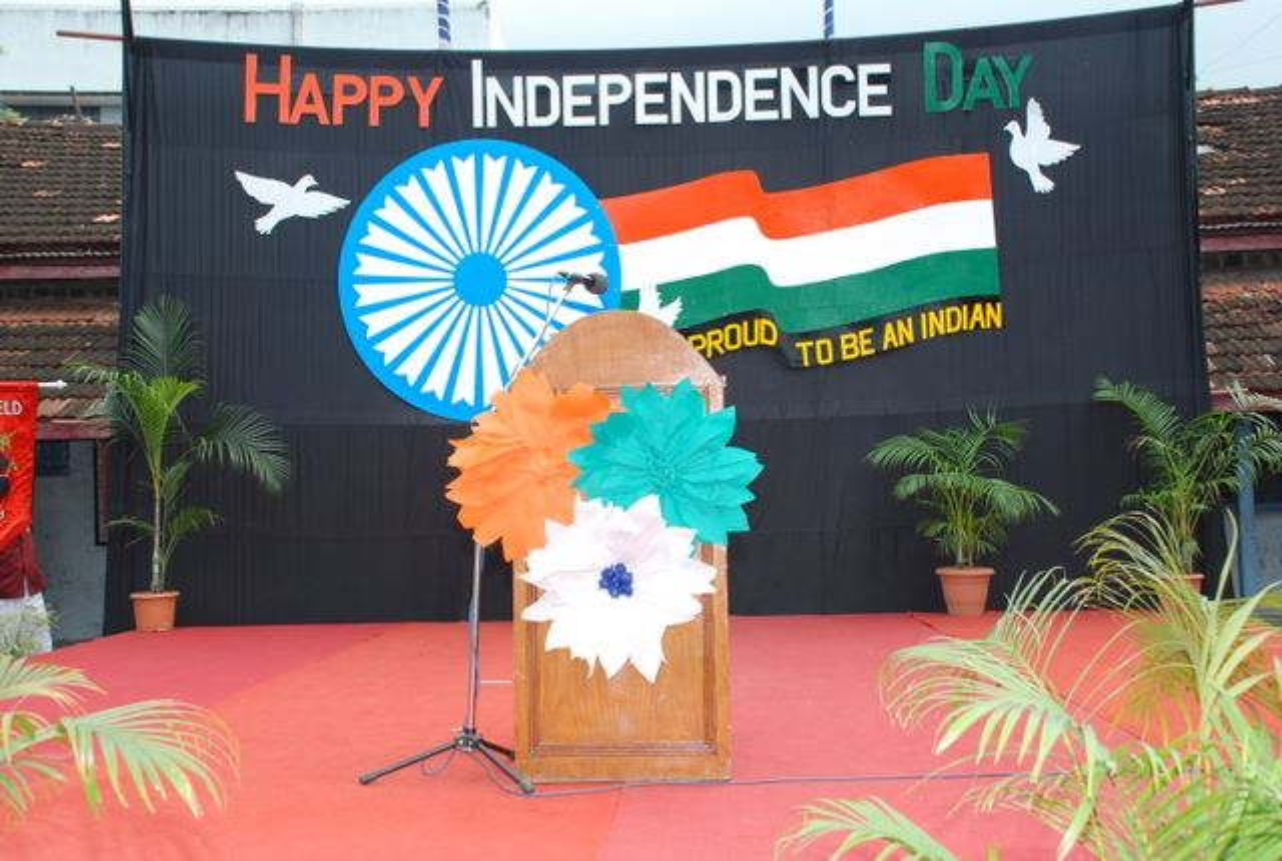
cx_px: 641
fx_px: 1392
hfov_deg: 49.4
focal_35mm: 39
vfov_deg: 34.4
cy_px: 430
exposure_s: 1/100
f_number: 5.6
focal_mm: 26
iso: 400
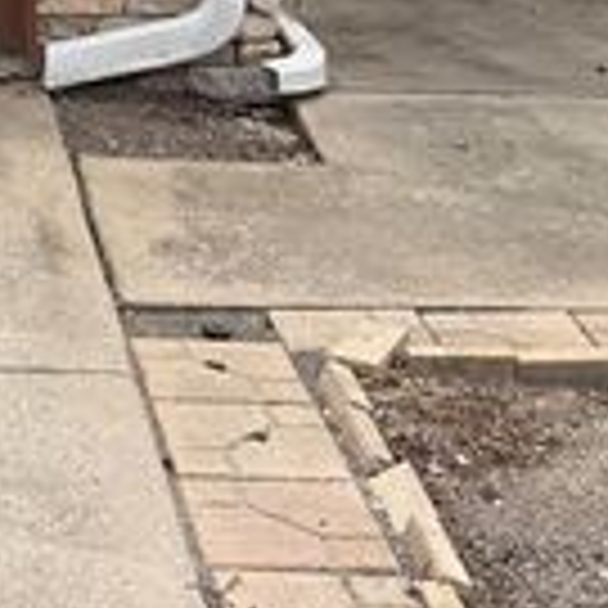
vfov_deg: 13.7
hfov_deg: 15.7
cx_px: -212
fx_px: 2087
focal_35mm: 105
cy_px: -669
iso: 100
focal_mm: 6.76
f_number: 1.78
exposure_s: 1/2232
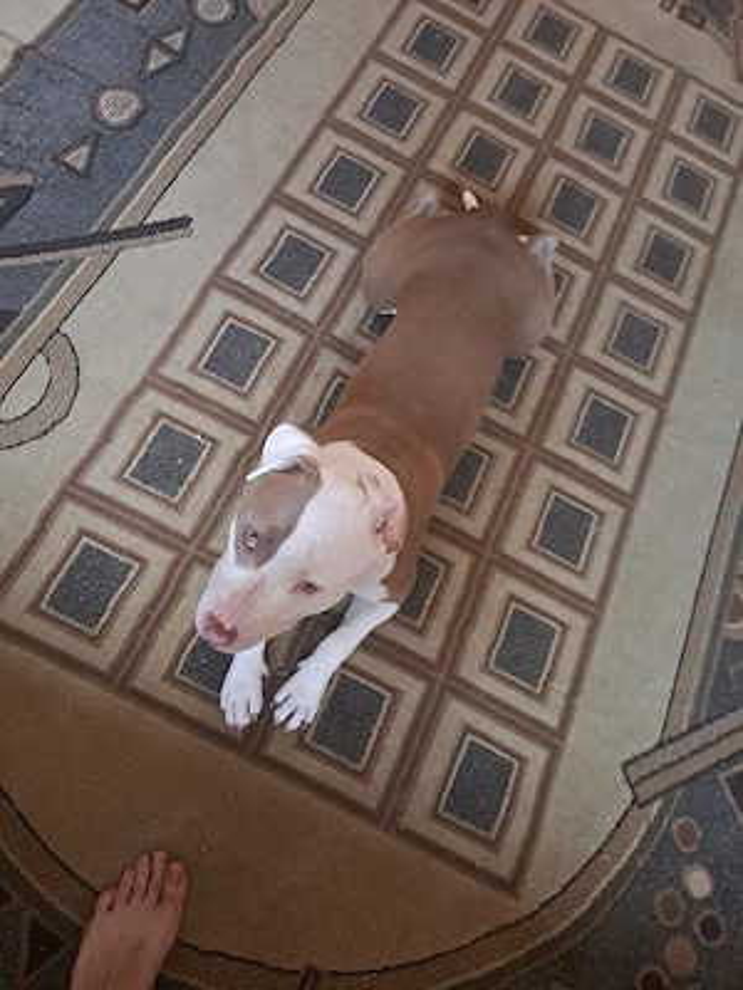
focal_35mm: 25
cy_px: 495
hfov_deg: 54.9
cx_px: 372
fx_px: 715
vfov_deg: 69.4
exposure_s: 1/20
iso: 1000
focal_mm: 4.65
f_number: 1.8
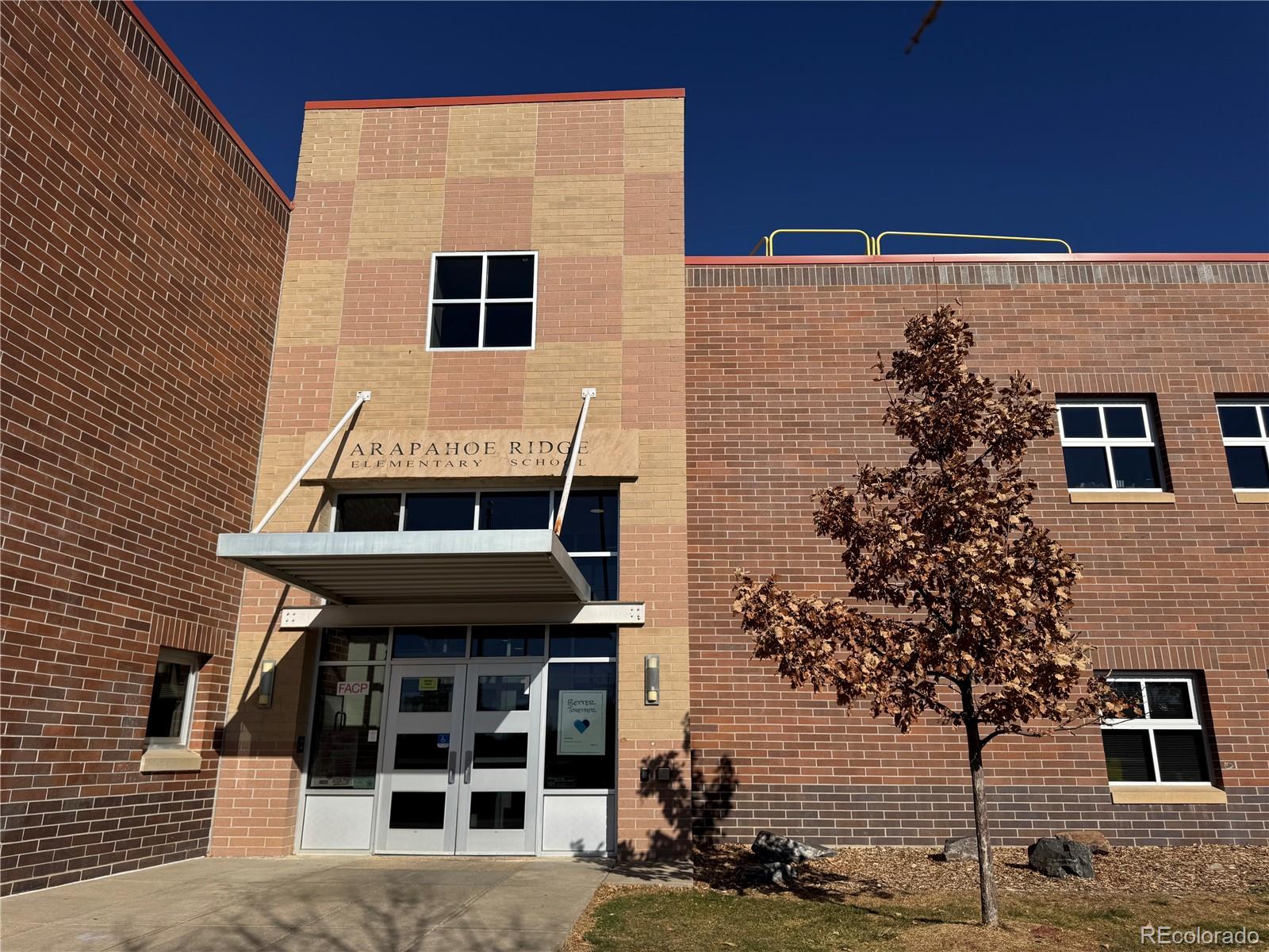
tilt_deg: +16.4
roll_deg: -0.1
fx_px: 880
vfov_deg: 56.8
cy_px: 476
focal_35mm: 24
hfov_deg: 71.6
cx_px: 634
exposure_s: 1/7937
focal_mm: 6.76
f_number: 1.78
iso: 80
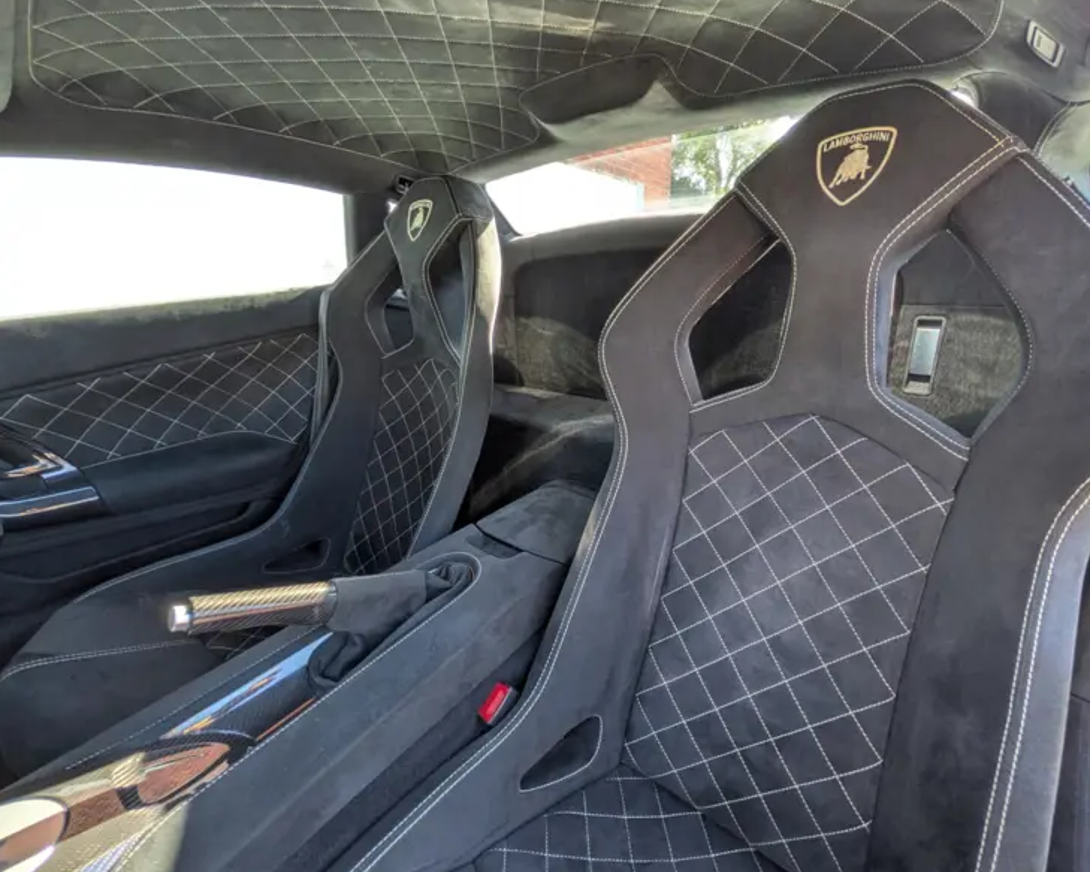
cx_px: 594
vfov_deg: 84.0
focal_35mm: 15
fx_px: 484
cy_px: 441
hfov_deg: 96.6
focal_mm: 1.83
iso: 64
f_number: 2.2
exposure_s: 1/100
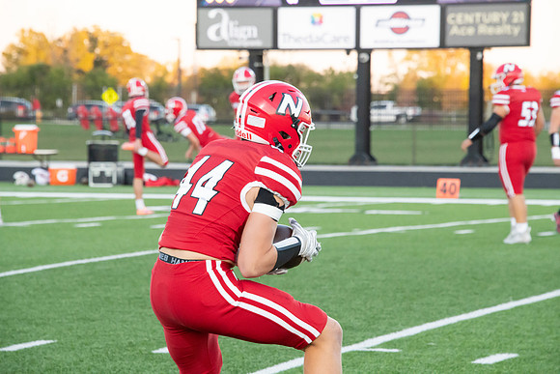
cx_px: 280
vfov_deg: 6.5
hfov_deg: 9.8
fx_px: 3267
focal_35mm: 210
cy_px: 187
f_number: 9
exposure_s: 1/500
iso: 8000
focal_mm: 210
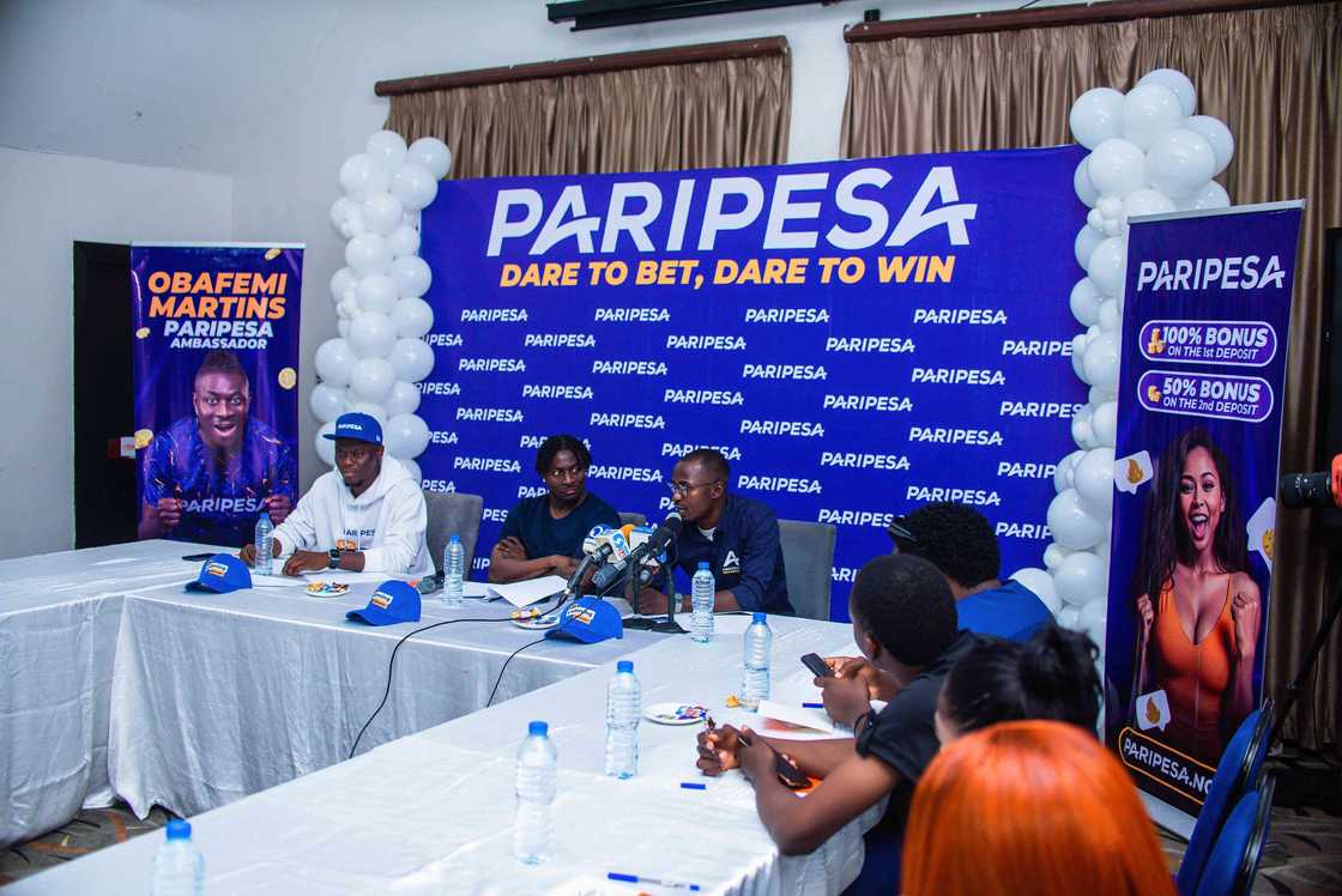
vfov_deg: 37.9
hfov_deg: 54.4
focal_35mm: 35
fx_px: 1305
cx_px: 671
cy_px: 448
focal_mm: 35
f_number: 2.5
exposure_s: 1/200
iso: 640
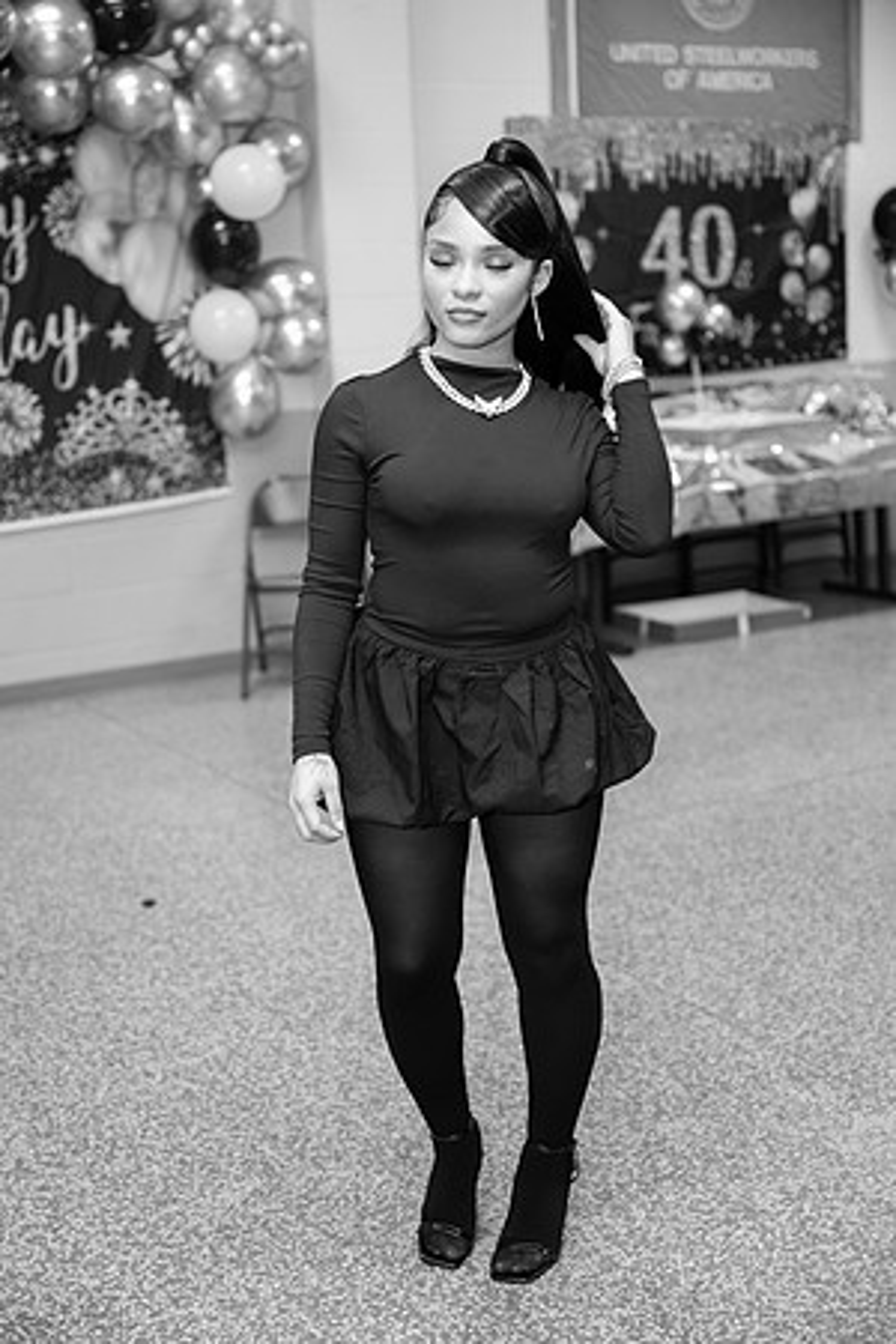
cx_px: 448
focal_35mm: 47
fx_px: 1755
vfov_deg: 41.9
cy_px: 672
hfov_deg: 28.6
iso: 1600
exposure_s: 1/200
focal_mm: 47
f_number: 2.8
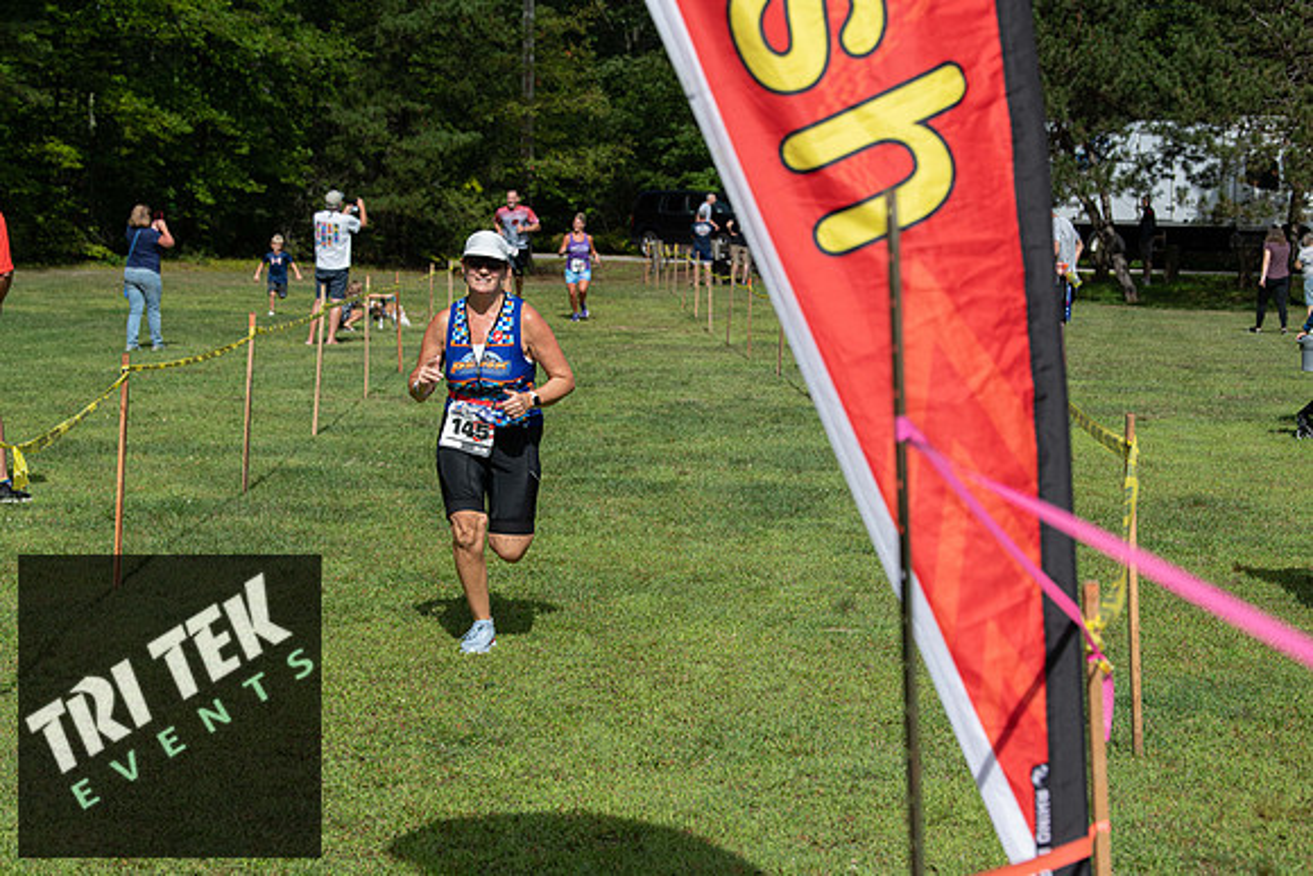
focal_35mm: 90
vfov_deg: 15.2
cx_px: 656
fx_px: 3283
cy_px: 438
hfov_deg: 22.6
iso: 200
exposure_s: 1/1250
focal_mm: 90
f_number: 6.3
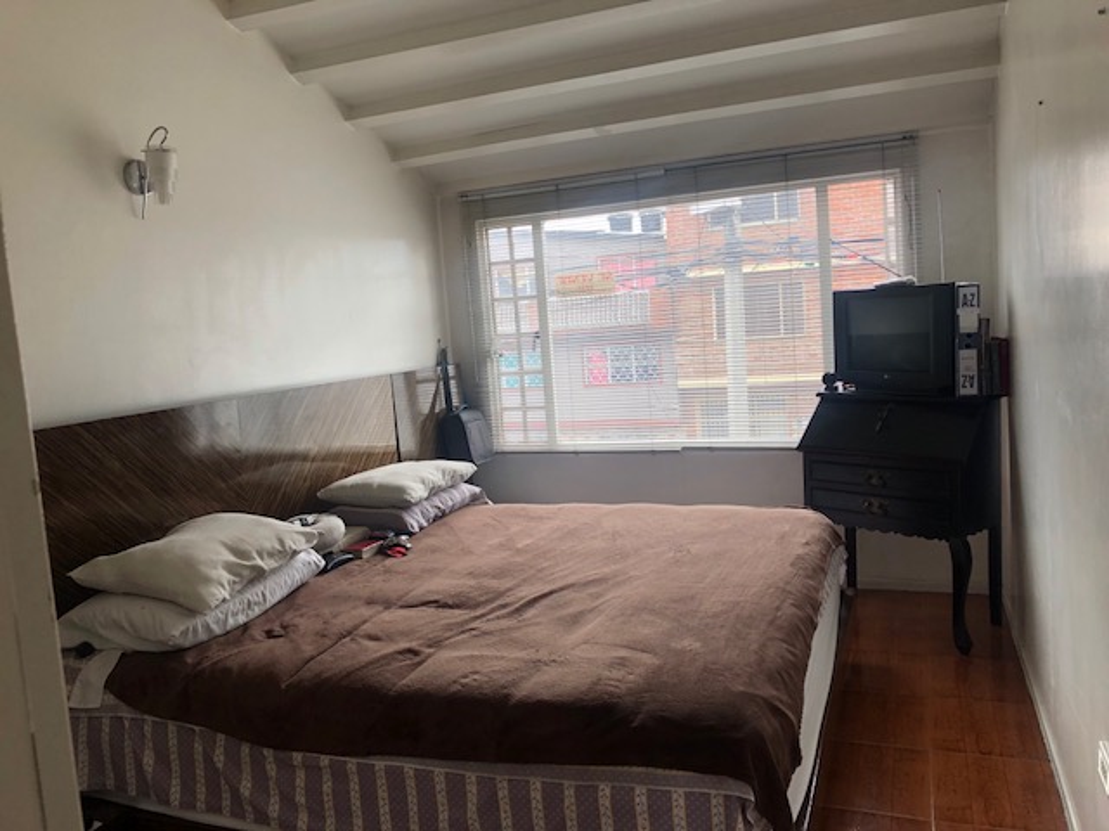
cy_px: 416
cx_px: 554
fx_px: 897
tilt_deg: -6.8
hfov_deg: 63.4
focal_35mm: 28
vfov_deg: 49.7
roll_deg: +3.6
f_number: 1.8
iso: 40
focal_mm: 3.99
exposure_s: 1/120
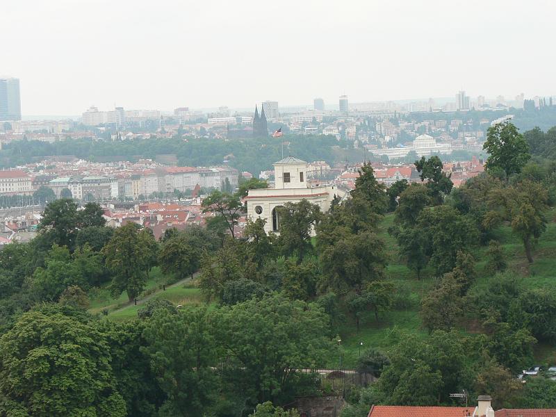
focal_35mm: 154
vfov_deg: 9.6
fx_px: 2474
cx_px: 278
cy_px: 208
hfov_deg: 12.8
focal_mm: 25.7
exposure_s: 1/250
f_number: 4
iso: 80
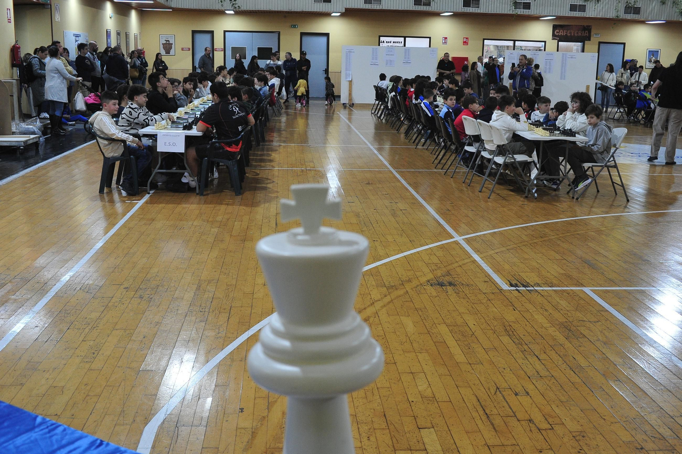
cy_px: 227
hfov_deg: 44.5
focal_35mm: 44
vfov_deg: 30.5
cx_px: 341
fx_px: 833
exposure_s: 1/125
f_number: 5.6
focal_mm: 44
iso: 2500
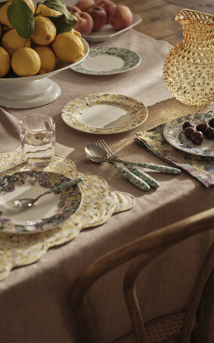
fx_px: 625
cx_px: 123
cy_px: 172
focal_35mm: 67
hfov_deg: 19.4
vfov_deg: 30.6
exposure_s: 1/8
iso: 400
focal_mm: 80
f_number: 4
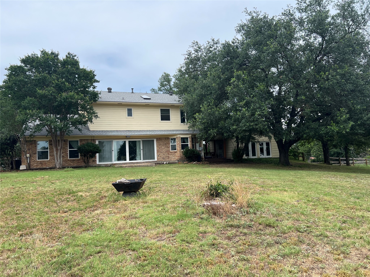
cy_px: 138
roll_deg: +2.7
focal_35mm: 26
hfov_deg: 67.3
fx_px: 278
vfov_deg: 53.1
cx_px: 185
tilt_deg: +3.8
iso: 50
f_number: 1.5
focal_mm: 5.7
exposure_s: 1/3077
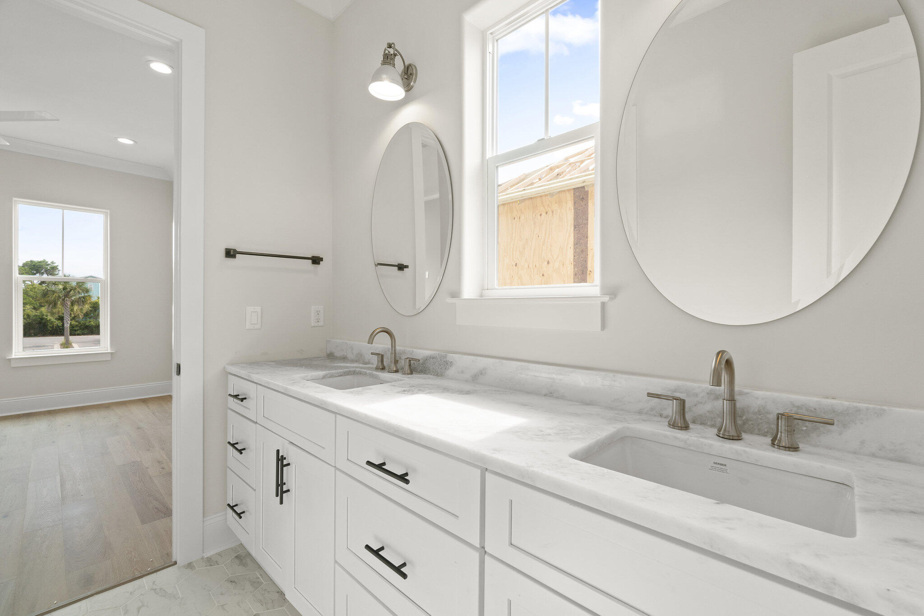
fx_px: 385
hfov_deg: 100.4
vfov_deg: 77.3
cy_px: 308
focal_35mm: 15
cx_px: 462
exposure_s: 1/5
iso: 400
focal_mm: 10
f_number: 9
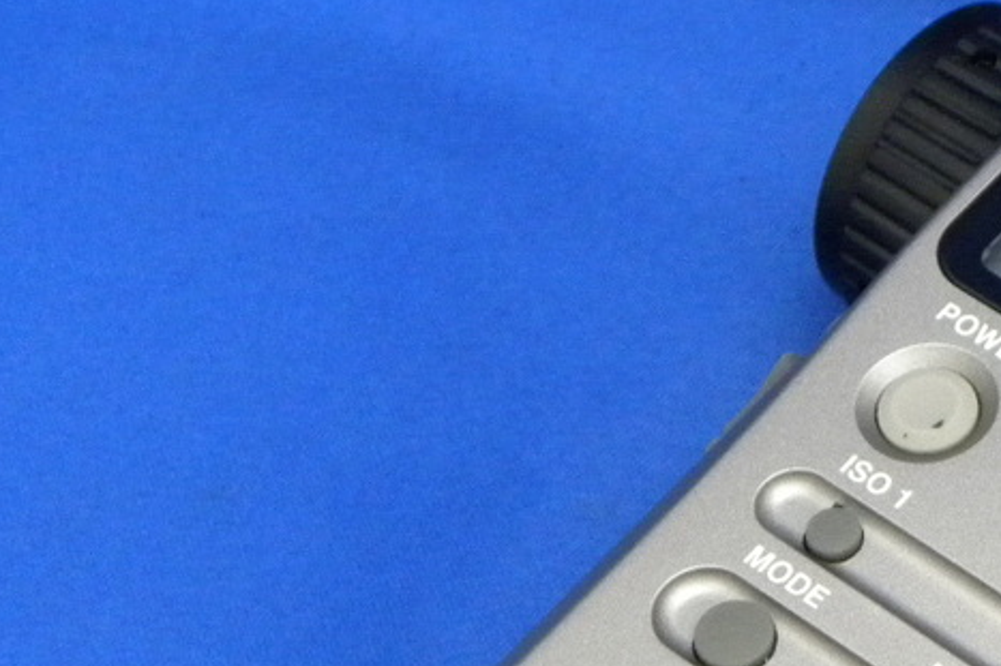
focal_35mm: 155
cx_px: 1149
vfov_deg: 8.8
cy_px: 512
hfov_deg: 13.0
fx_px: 4308
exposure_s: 1/70.7
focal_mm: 10.3
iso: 400
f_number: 3.5
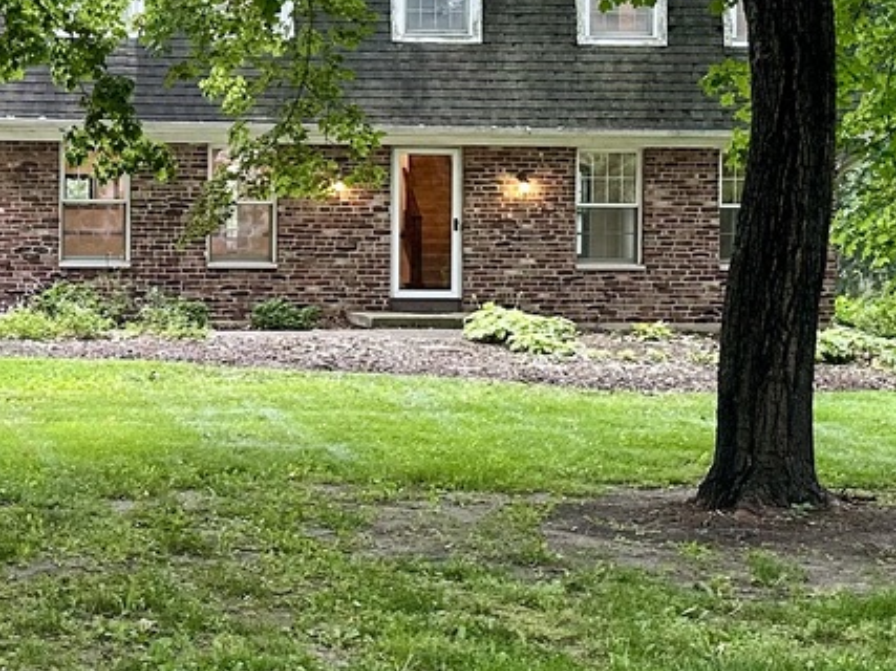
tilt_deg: -1.3
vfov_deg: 18.2
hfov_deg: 23.6
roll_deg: -0.9
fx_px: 2096
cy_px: 264
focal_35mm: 81
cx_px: 126
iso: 250
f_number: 1.78
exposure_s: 1/89
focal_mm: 6.86
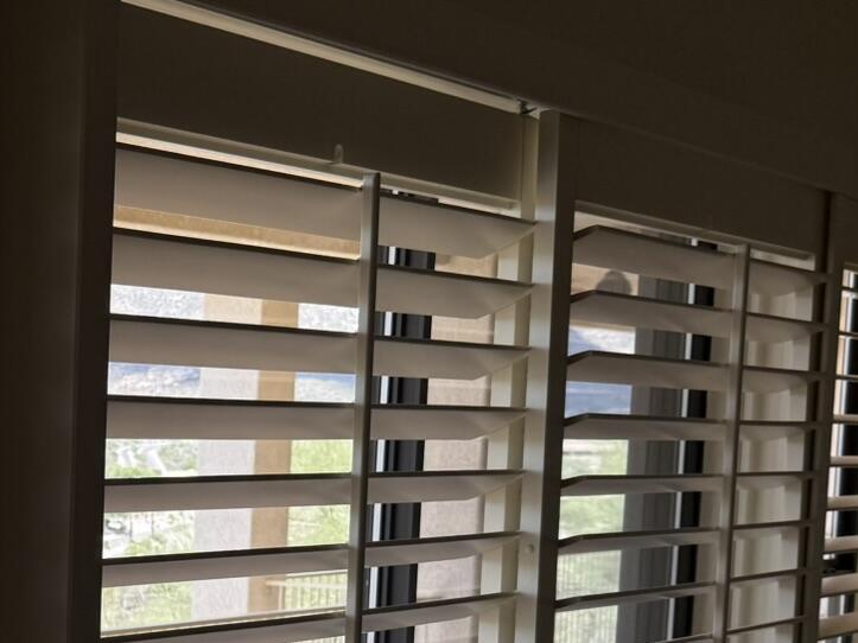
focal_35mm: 68
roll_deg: -0.7
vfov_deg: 21.0
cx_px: -133
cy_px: 626
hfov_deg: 25.9
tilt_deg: -5.5
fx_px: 1685
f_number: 1.78
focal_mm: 6.76
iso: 80
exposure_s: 1/805
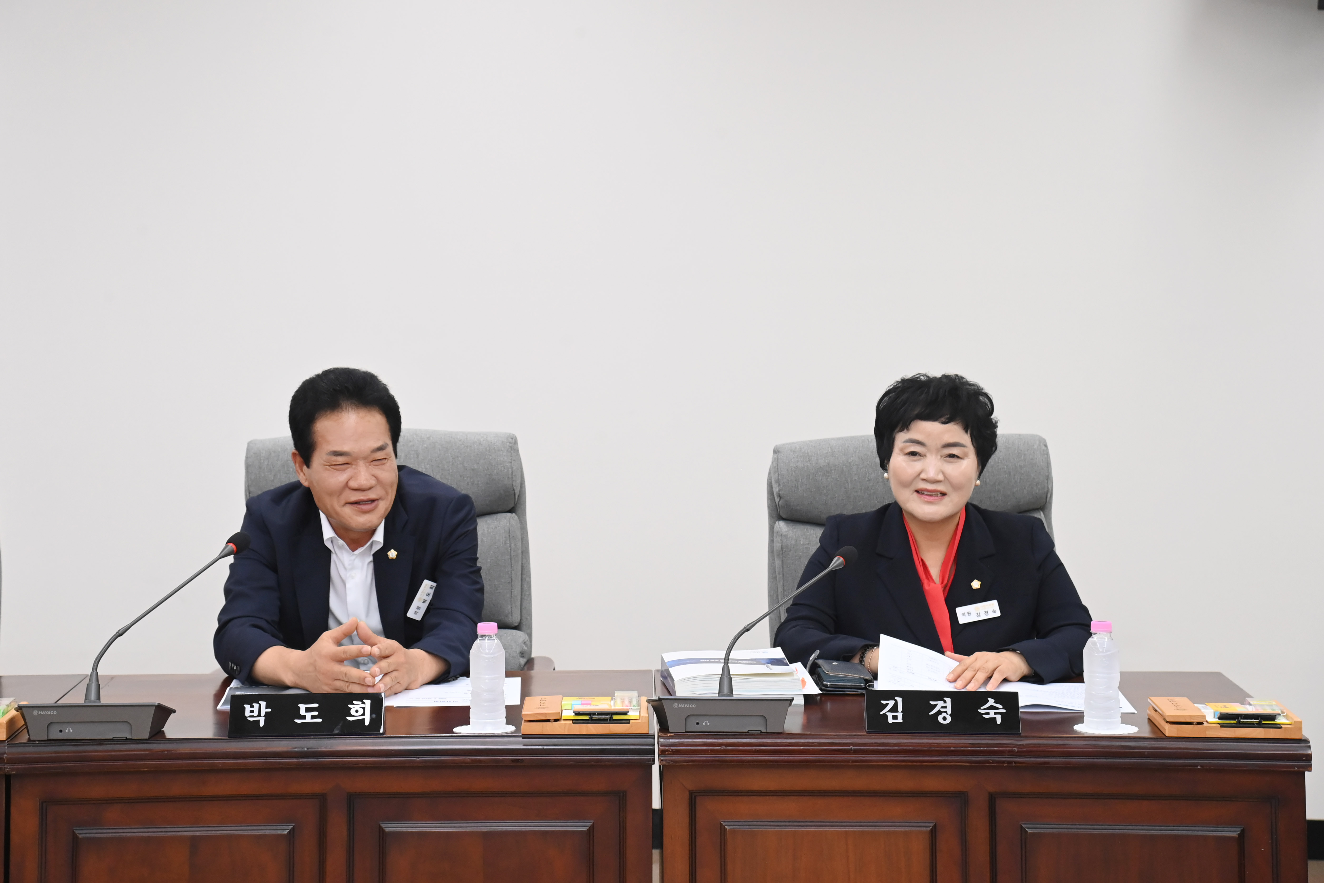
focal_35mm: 78
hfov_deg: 26.0
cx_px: 662
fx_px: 2868
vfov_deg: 17.5
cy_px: 442
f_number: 6.3
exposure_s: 1/250
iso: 3200
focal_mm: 78
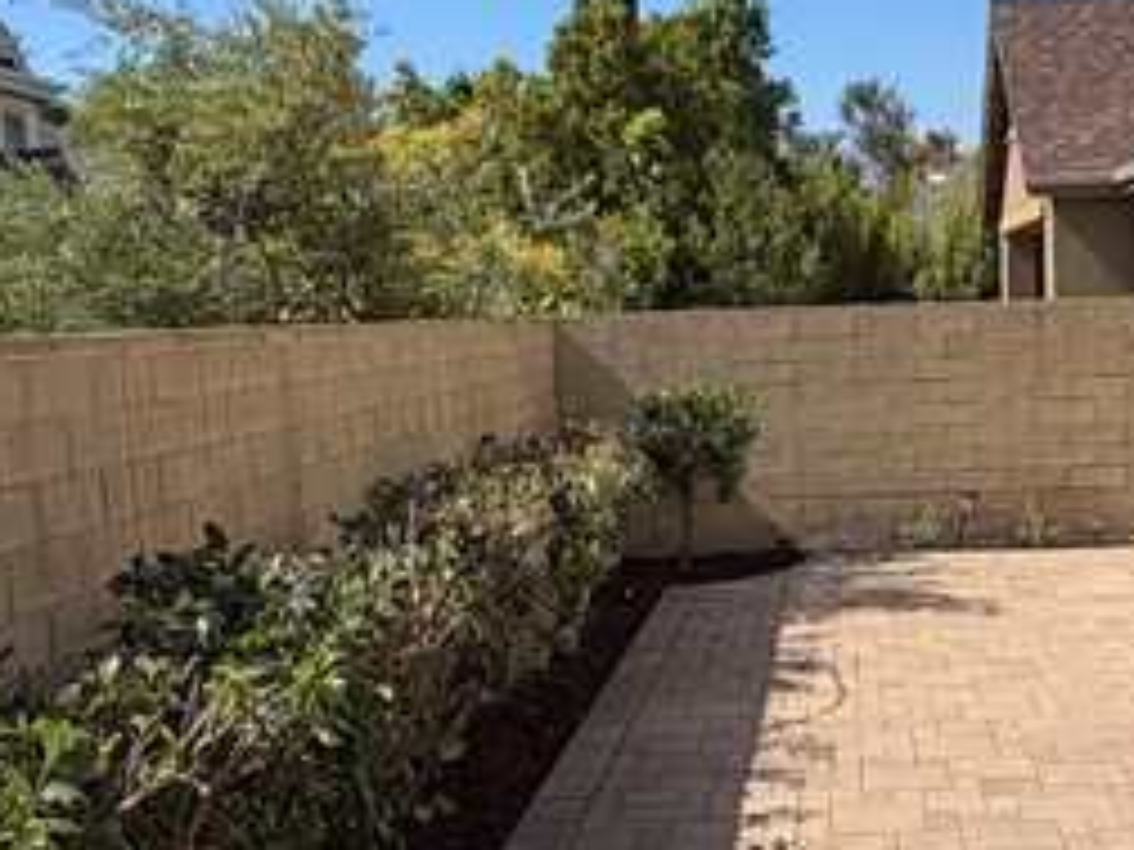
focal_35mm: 57
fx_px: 1867
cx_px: 842
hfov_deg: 33.2
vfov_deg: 25.3
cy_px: 648
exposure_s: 1/770
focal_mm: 2.22
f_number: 2.2
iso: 20
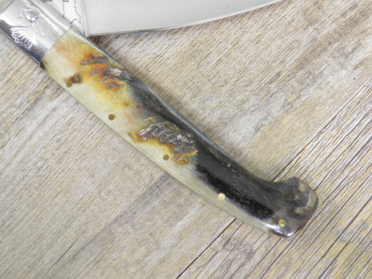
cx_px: 180
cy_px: 92
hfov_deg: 23.3
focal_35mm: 84
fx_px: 902
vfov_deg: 17.5
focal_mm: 11.2
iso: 200
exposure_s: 1/10
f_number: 3.8
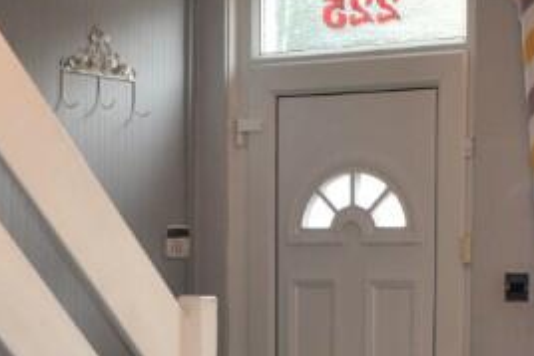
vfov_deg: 12.9
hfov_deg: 19.8
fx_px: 1529
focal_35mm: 103
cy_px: 464
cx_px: 279
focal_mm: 18
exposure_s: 1/100
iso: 800
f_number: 5
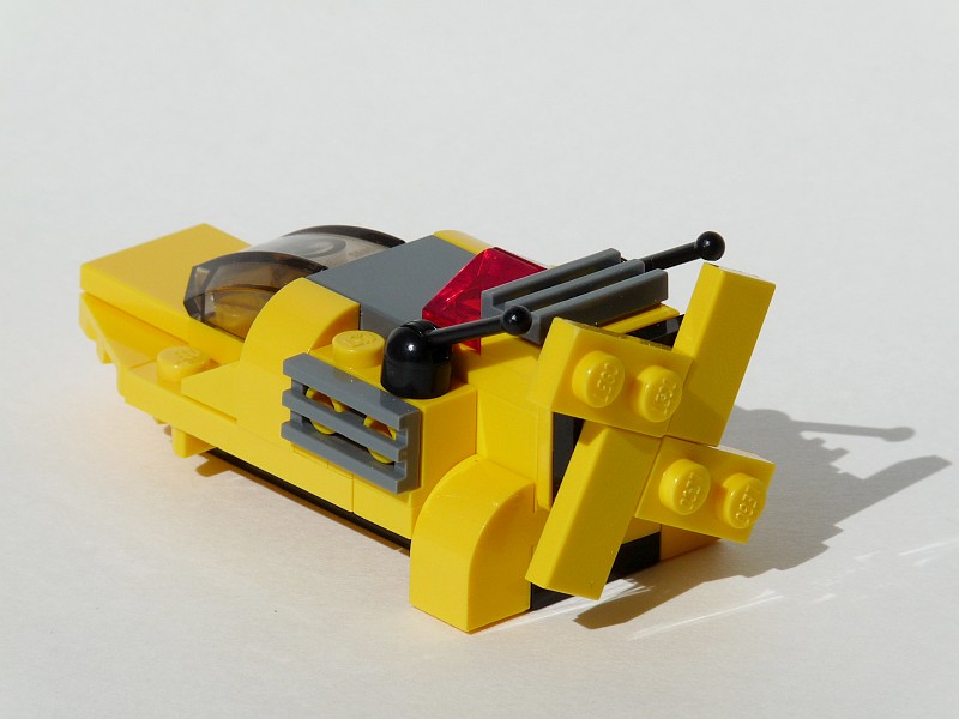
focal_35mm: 381
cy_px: 360
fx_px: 10555
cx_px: 480
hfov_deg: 5.2
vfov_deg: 3.9
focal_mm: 67.7
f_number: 8
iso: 100
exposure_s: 1/1000
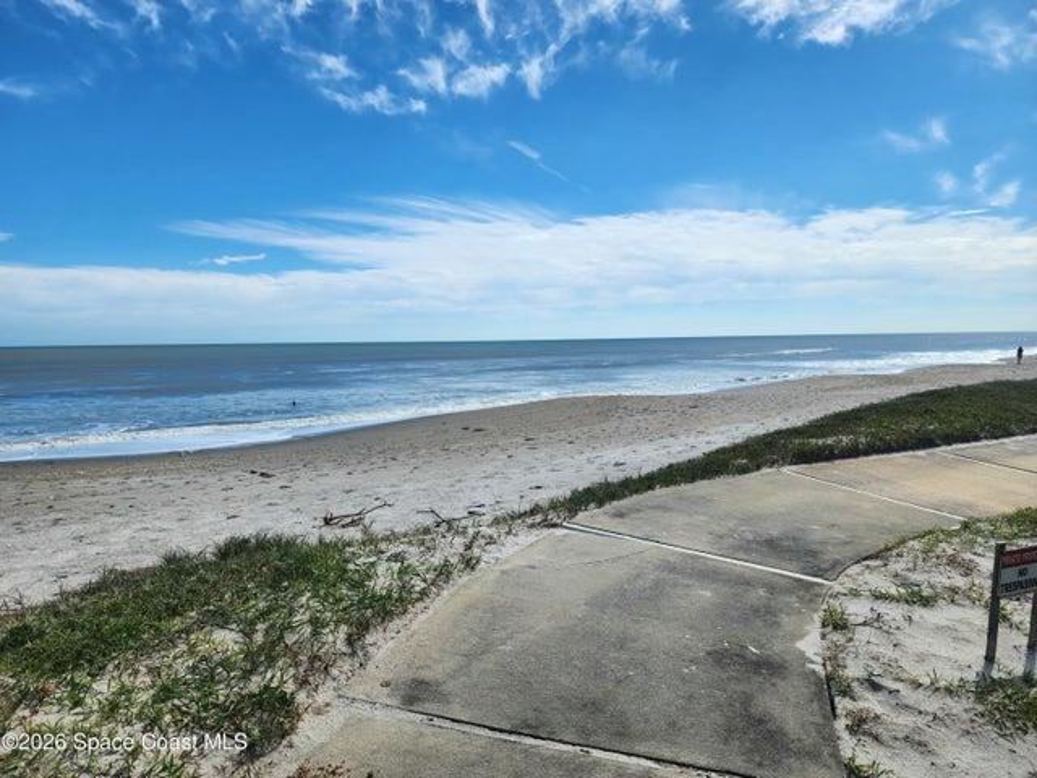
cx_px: 518
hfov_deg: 73.9
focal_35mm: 23
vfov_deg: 58.9
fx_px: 689
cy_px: 389
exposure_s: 1/1859
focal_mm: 6.4
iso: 12
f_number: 1.8
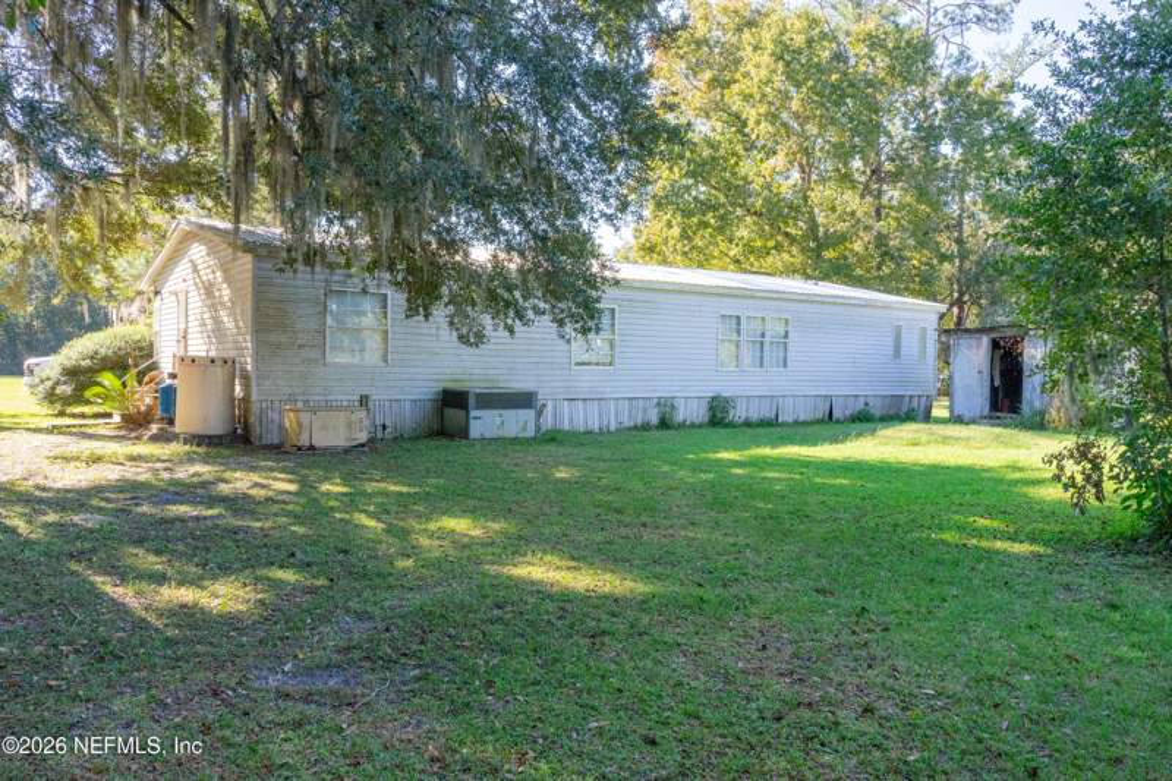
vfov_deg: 46.4
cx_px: 586
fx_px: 911
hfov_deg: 65.5
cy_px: 390
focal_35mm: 28
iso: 1250
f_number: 13
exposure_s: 1/200
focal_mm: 28
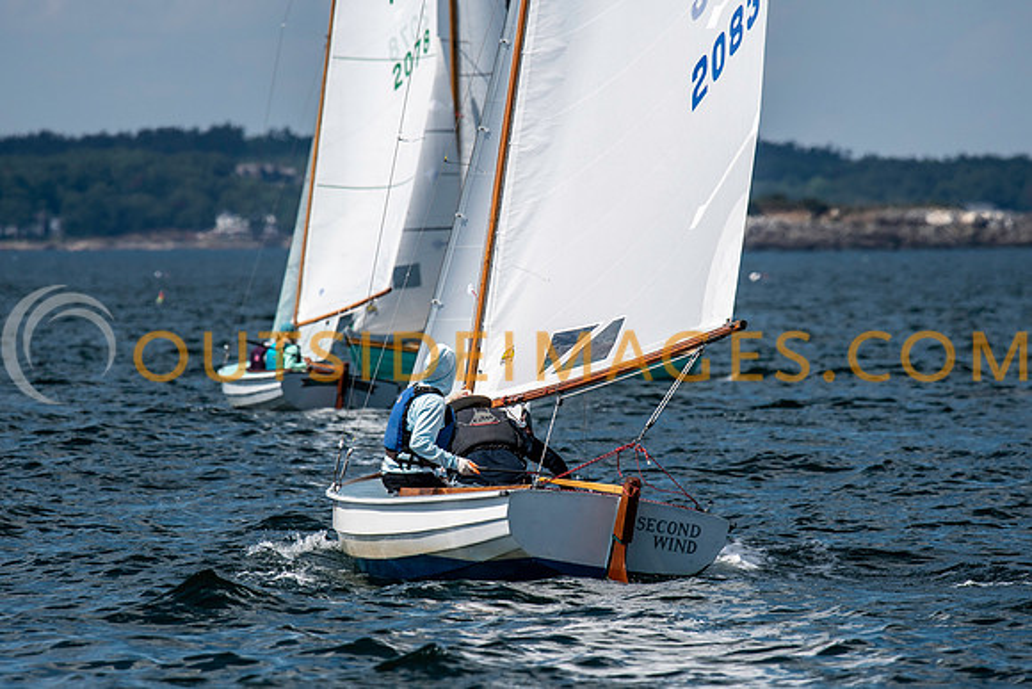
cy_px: 344
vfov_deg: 3.0
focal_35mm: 457
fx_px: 13095
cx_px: 516
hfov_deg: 4.5
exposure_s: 1/4000
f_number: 5.6
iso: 320
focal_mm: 300
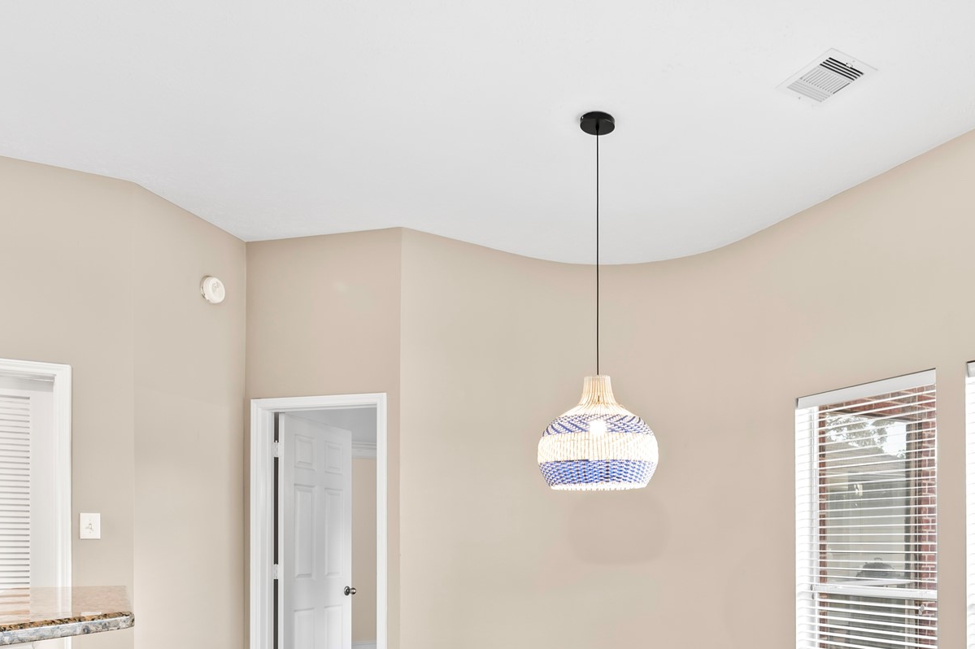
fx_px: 785
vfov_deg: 42.2
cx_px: 629
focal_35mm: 29
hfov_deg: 62.5
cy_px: 549
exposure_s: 2
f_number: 4.5
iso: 125
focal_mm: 16
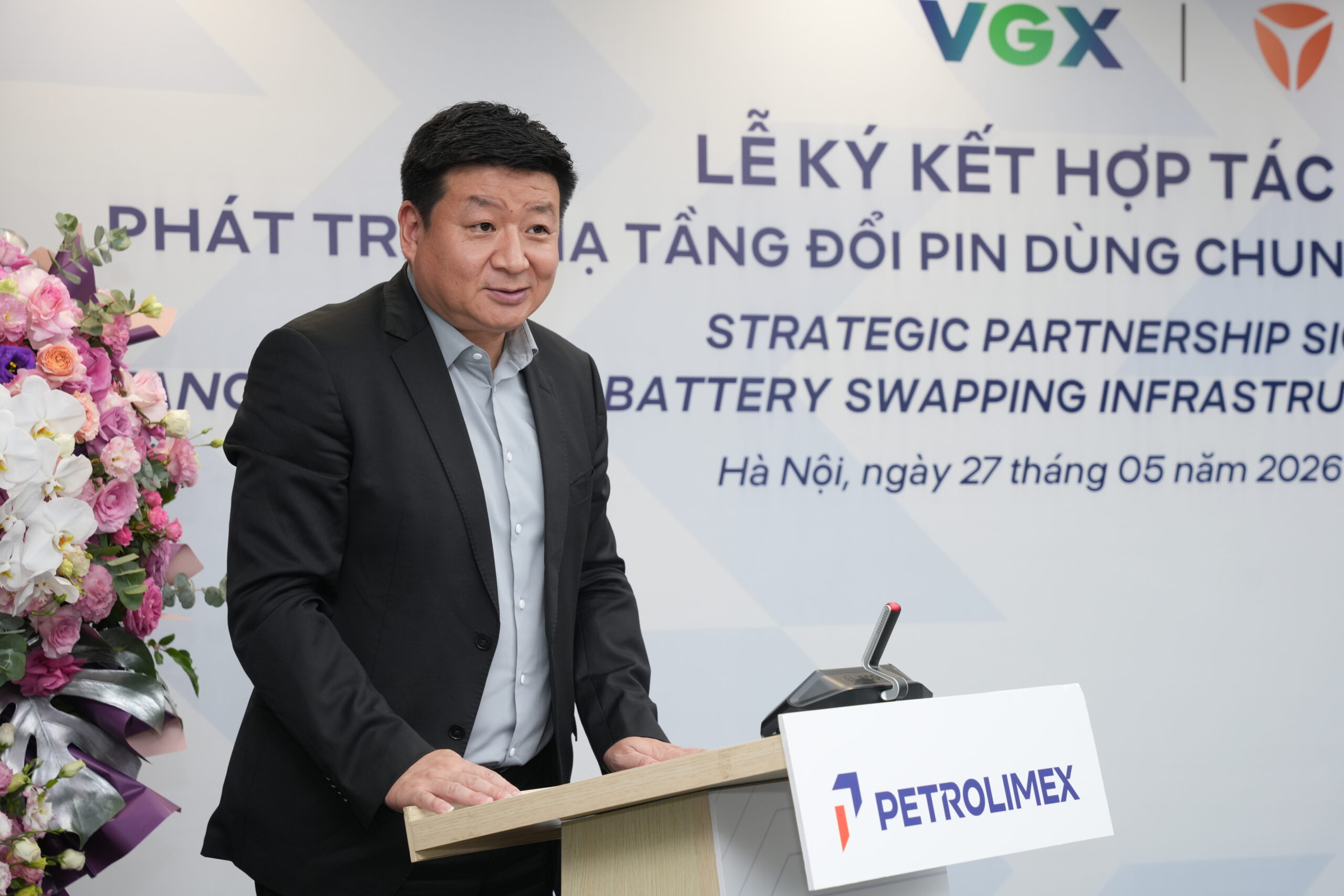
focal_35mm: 66
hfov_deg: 30.6
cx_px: 672
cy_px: 448
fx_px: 2456
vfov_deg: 20.7
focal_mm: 65.8
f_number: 5.6
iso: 640
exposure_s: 1/100
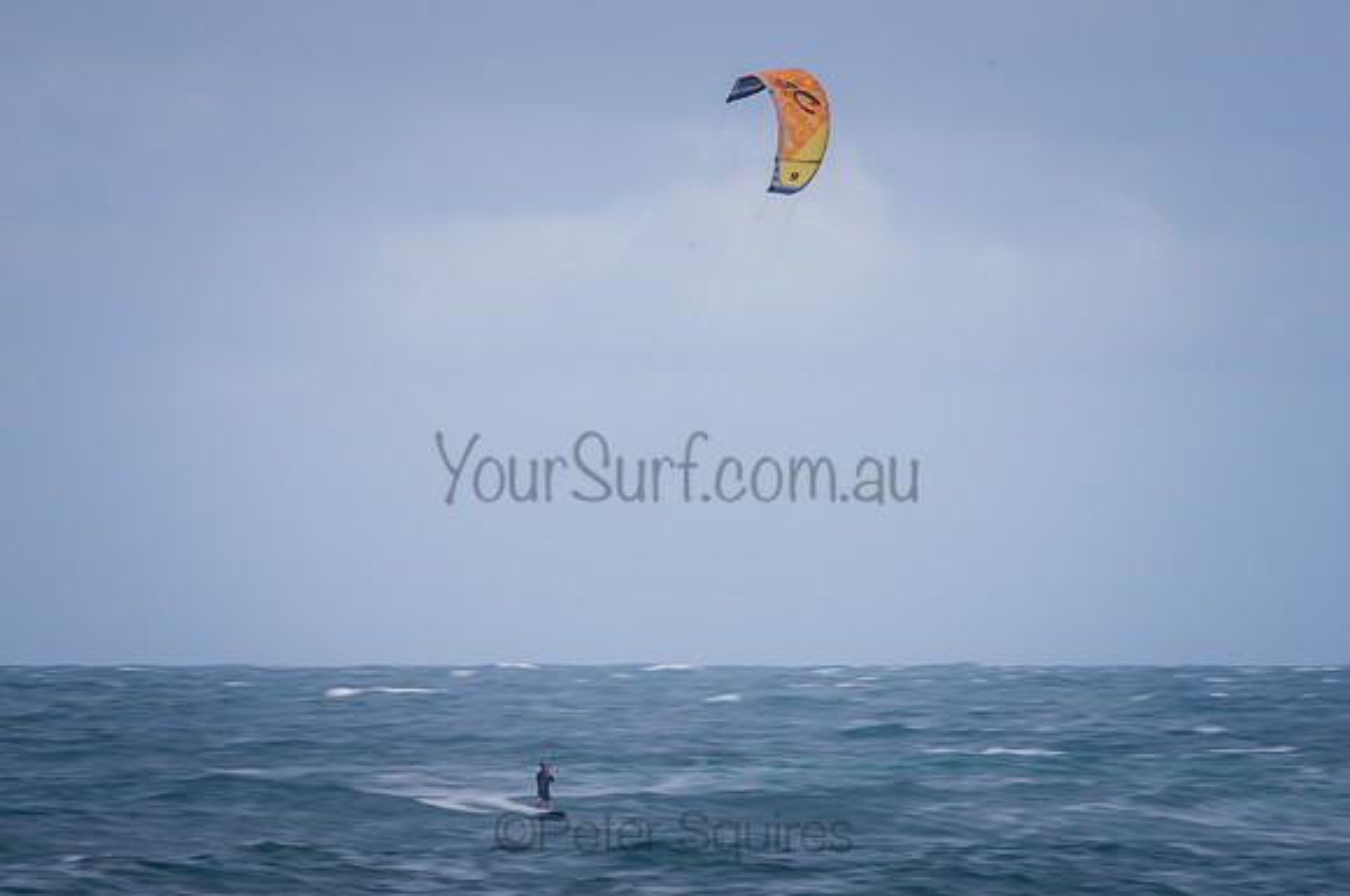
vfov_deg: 2.7
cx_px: 526
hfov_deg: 4.0
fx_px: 19314
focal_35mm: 516
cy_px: 443
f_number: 14
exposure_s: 1/20
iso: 31
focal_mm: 420
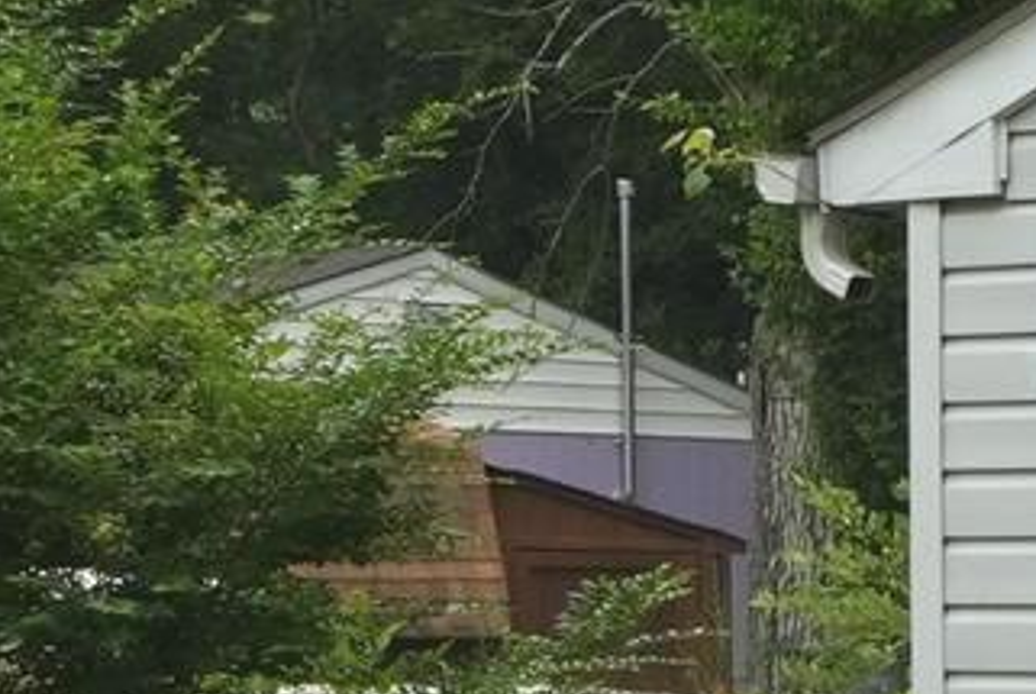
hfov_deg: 8.2
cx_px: 2782
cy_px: 960
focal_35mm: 223
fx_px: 6426
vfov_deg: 6.1
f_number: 22
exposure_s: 1/60
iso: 640
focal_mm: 35
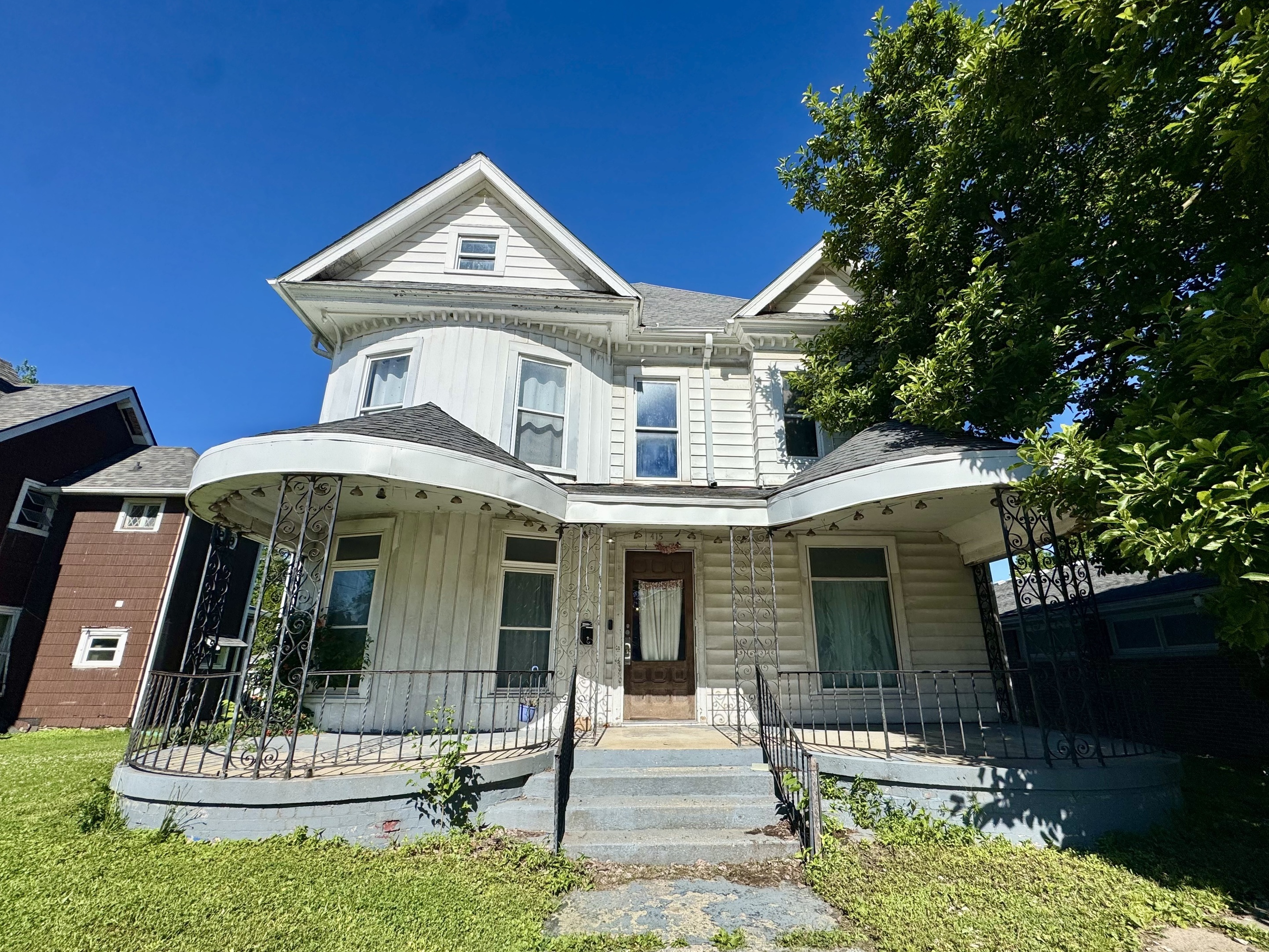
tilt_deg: +17.6
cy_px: 509
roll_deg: +0.8
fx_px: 550
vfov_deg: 81.6
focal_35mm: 15
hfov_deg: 98.1
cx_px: 657
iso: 40
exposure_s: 1/3906
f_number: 2.2
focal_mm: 2.22
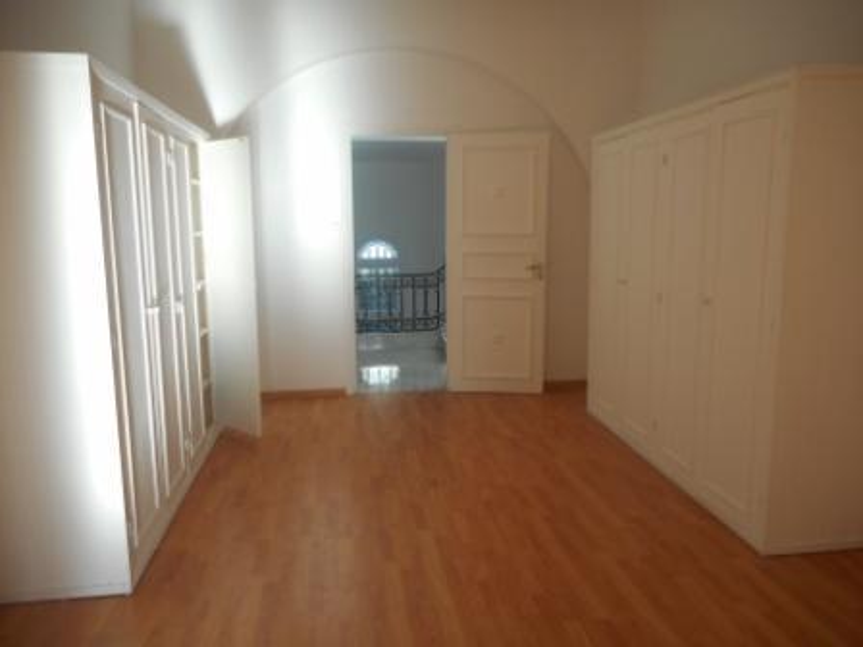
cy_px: 324
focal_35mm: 25
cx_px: 432
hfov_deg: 69.4
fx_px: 623
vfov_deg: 54.9
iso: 80
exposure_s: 1/50
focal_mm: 4.5
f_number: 3.7
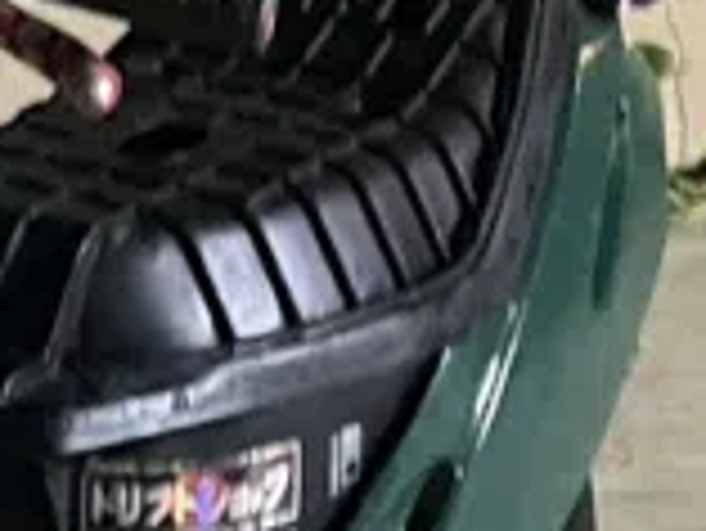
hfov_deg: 18.1
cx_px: 9
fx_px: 2164
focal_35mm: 106
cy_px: -248
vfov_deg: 13.3
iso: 1000
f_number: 1.6
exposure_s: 1/20
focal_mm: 4.2
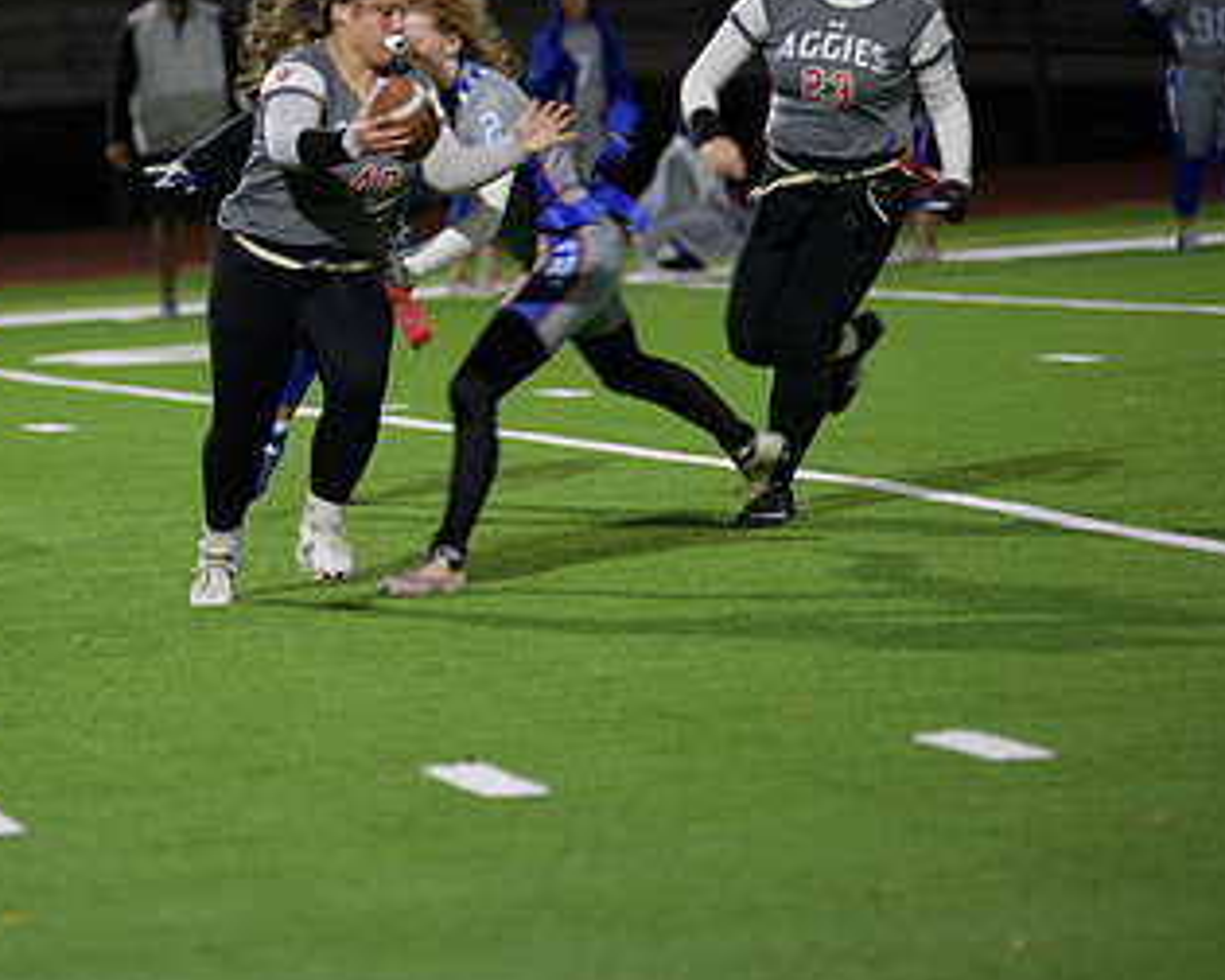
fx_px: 9390
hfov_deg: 7.4
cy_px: 262
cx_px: 198
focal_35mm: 259
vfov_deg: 6.0
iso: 720
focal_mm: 150
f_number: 2.8
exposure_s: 1/200
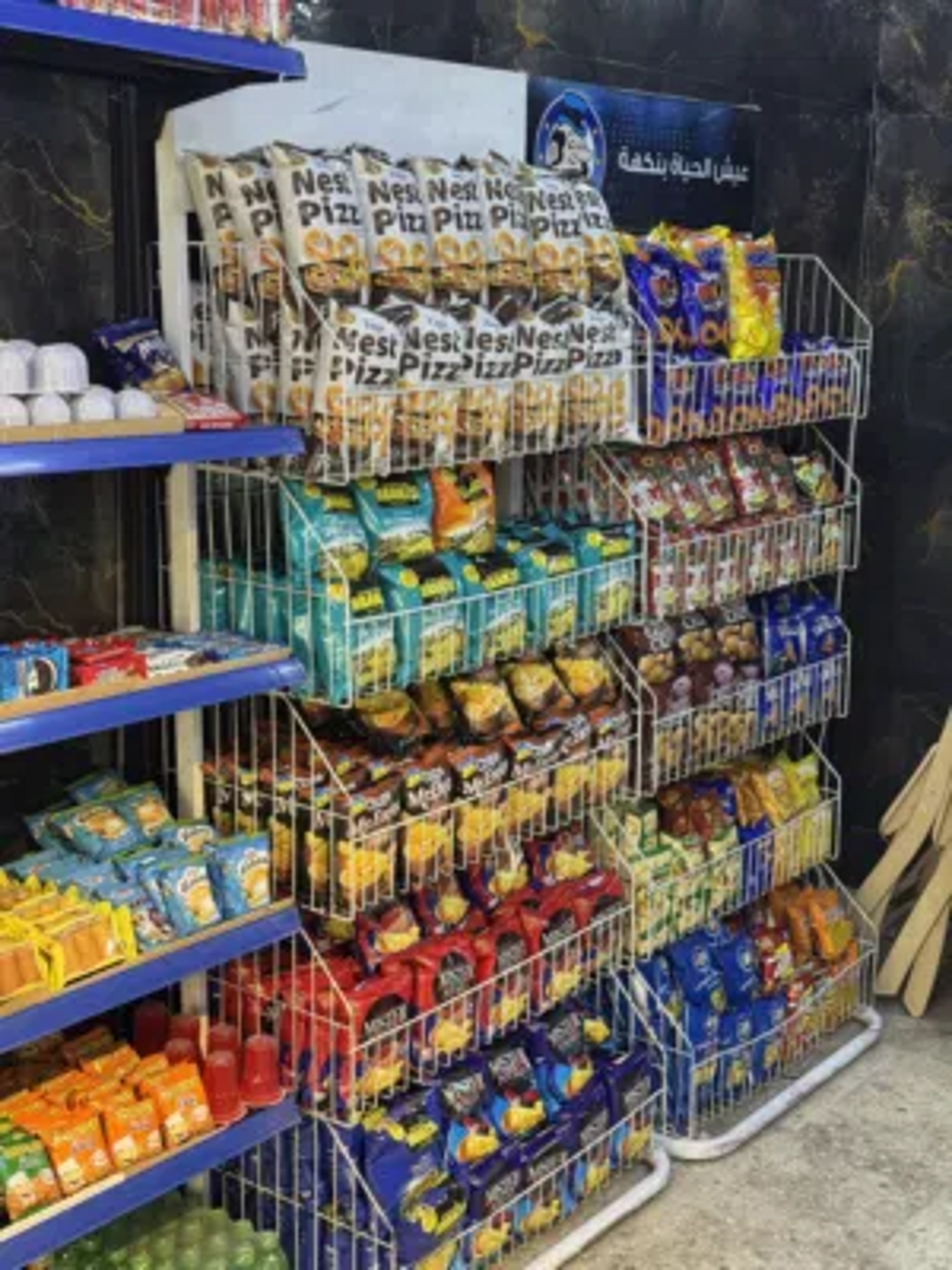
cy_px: 635
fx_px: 1760
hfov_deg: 30.3
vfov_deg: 39.7
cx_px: 476
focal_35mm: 48
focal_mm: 6.76
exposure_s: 1/100
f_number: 1.78
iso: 80
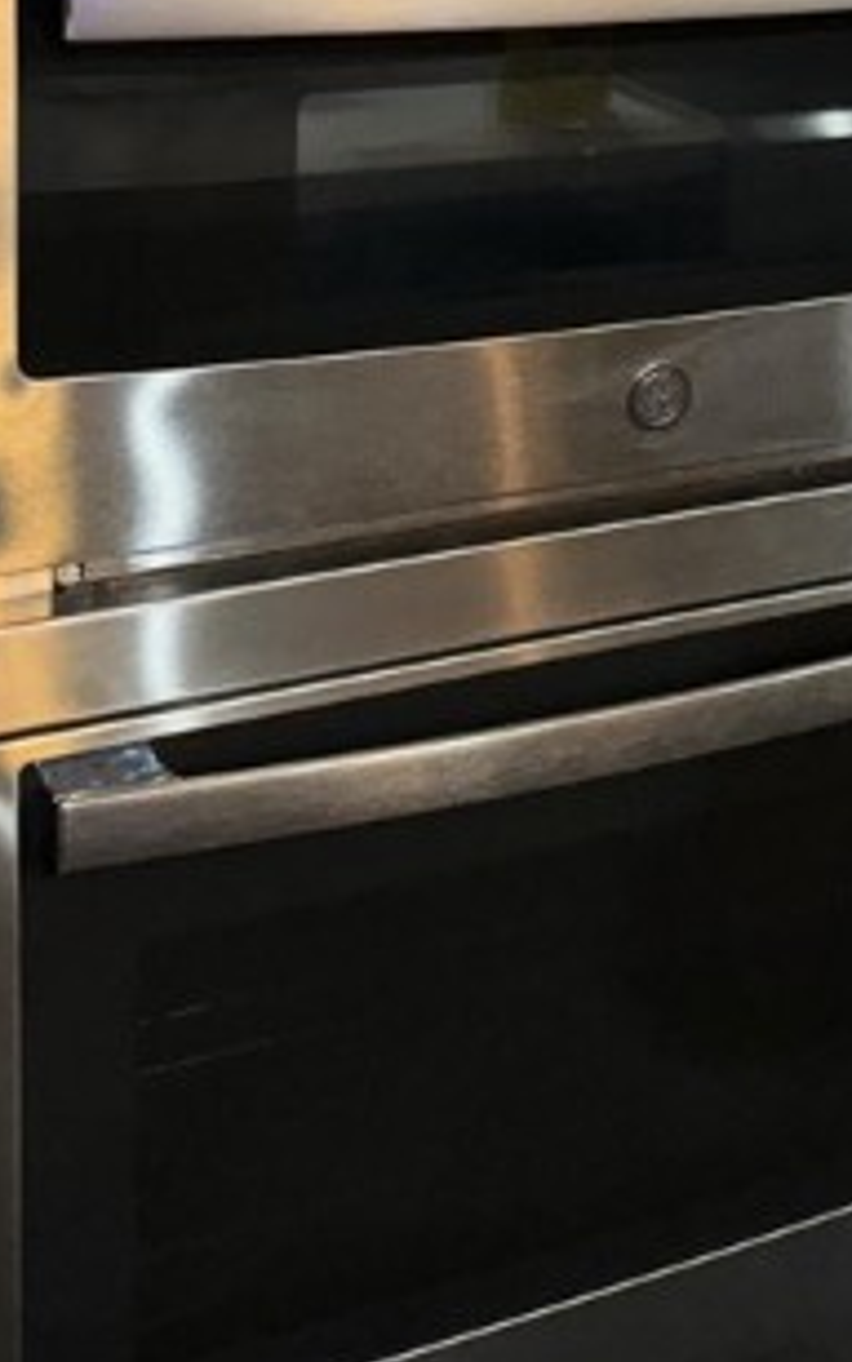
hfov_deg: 18.7
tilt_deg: -14.9
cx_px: 683
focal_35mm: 69
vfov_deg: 28.7
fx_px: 2562
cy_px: 169
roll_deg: -3.6
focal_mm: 5.96
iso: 640
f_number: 1.6
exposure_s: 1/30
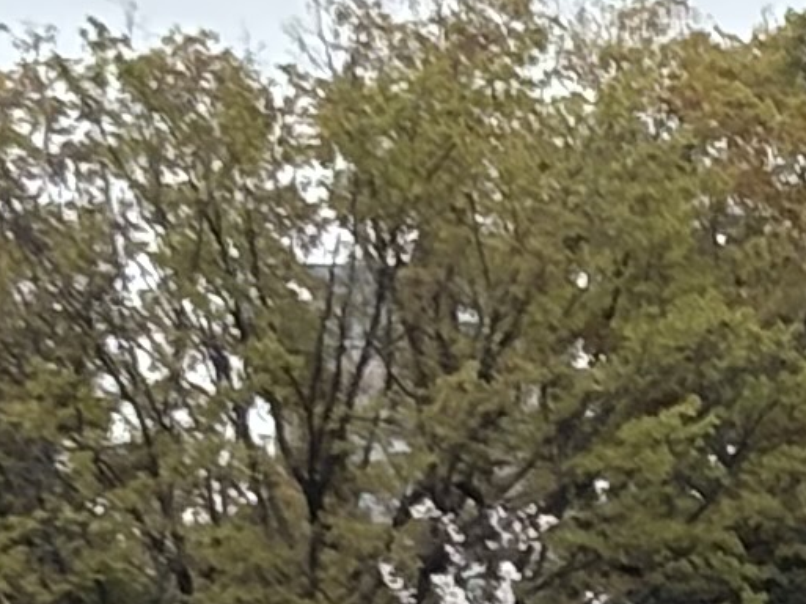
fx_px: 9516
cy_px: 1537
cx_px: 1615
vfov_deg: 3.6
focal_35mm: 409
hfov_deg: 4.8
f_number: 1.6
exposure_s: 1/1205
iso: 32
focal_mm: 5.96
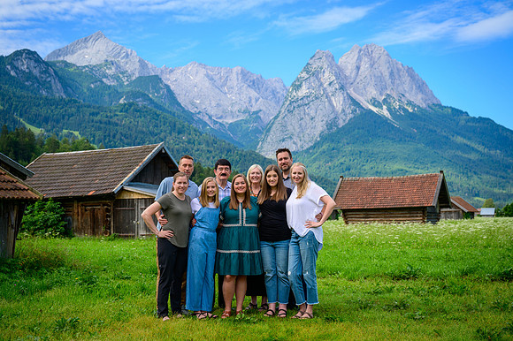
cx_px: 256
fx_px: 612
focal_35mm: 43
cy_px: 170
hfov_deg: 45.5
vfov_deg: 31.2
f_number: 4
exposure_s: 1/800
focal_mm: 43
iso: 125
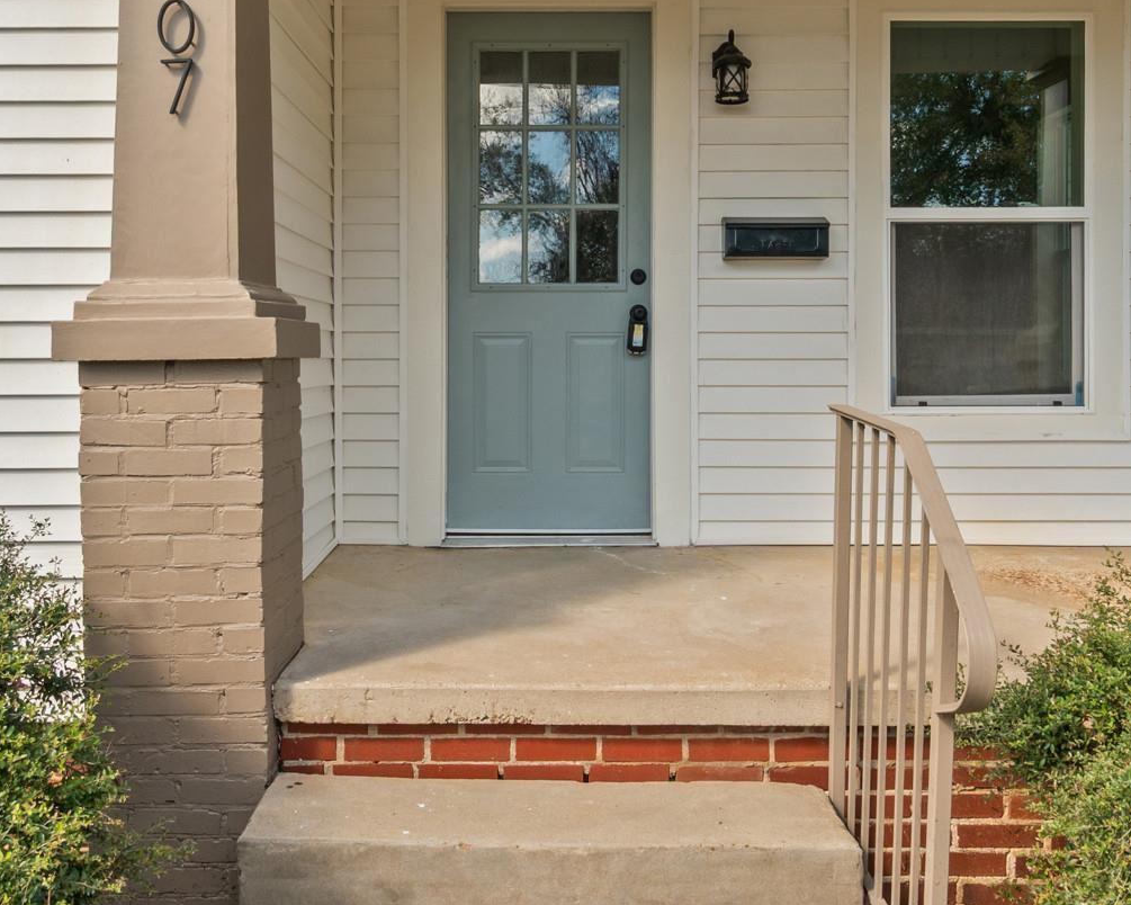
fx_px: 1172
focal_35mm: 35
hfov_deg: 51.5
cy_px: 349
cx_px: 573
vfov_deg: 42.0
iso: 250
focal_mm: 10
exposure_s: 1/80
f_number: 9
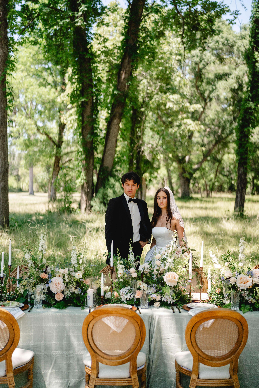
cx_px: 130
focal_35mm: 50
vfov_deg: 39.6
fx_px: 540
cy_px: 194
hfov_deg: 27.0
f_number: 1.6
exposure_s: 1/8000
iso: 100
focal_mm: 50
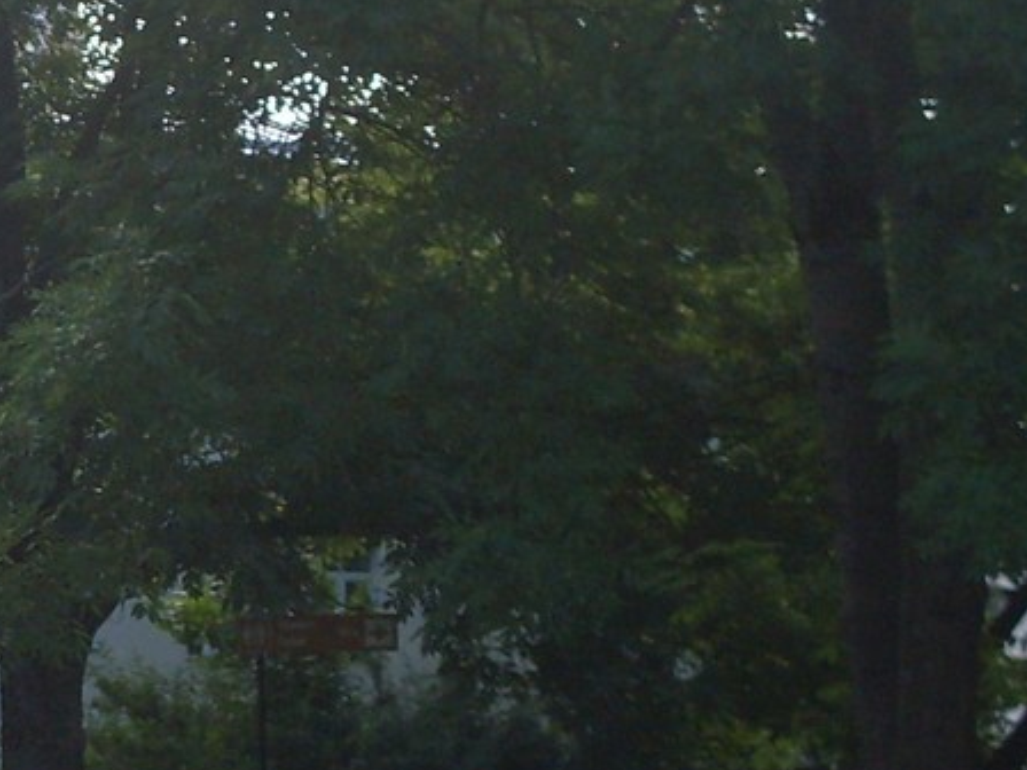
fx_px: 5696
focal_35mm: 192
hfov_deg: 9.9
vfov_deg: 7.7
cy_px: 679
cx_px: -574
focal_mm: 9.9
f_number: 3.4
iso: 80
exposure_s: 1/350
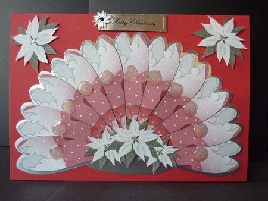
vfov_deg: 40.7
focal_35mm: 35
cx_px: 134
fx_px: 271
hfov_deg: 52.6
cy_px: 100
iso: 400
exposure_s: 1/30
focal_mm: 5.7
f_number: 3.5
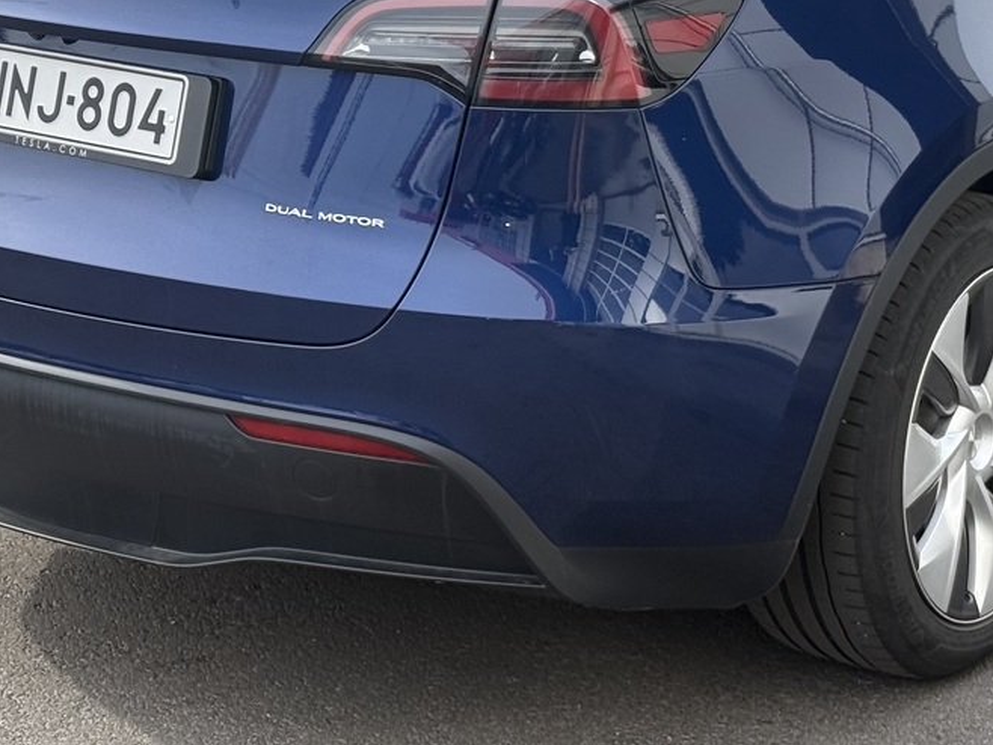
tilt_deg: -11.4
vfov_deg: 14.0
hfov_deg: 18.7
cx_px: 622
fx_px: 3013
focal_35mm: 105
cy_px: 87
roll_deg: -1.2
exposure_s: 1/1133
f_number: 1.78
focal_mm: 6.76
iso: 80
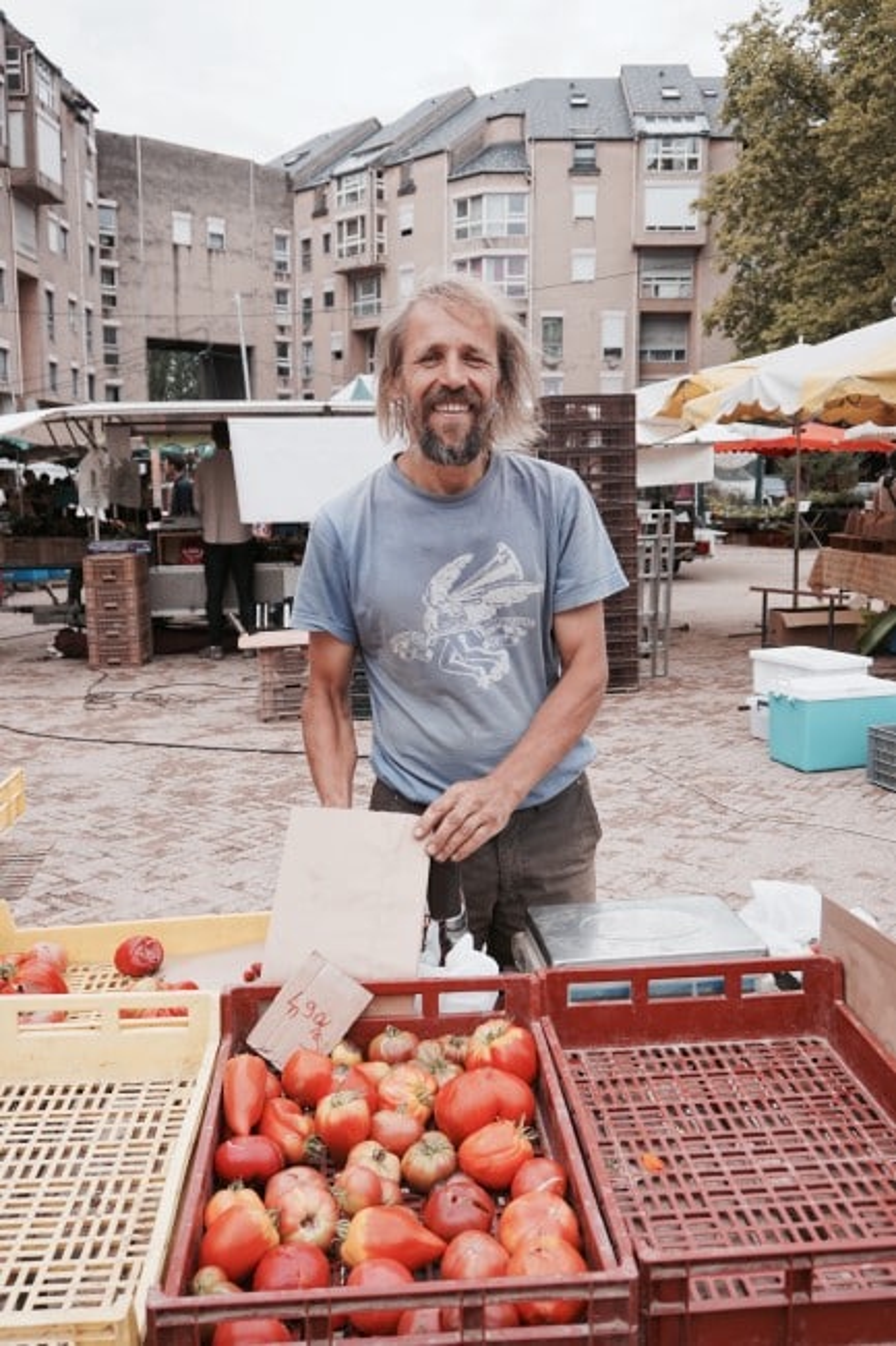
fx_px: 1177
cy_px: 673
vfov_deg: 59.5
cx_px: 448
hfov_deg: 41.7
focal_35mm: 32
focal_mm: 21
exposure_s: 1/250
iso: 100
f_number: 4.5
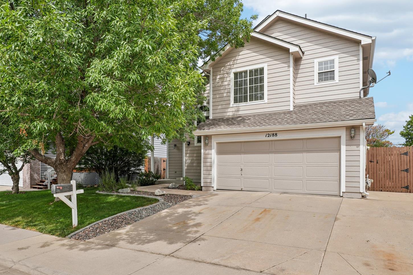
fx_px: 247
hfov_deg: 79.5
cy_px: 134
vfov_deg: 58.2
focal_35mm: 22
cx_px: 187
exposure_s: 1/250
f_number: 8
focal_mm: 13
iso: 100
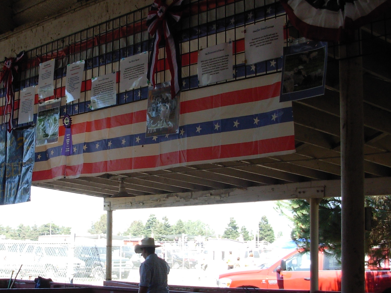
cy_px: 170
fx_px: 779
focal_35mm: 69
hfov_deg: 28.0
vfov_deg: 21.3
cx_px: 128
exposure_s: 1/144
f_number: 2.9
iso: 50
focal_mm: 6.3
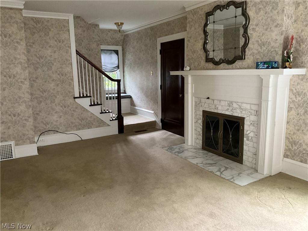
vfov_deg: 48.2
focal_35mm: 29
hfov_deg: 61.7
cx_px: 154
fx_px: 258
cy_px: 116
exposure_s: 1/51
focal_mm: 3
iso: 320
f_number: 1.8
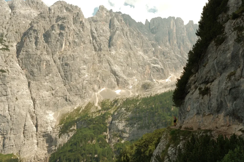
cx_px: 122
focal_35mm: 35
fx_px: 237
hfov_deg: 54.4
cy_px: 81
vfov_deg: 37.8
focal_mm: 23
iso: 64
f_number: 16
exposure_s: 1/25
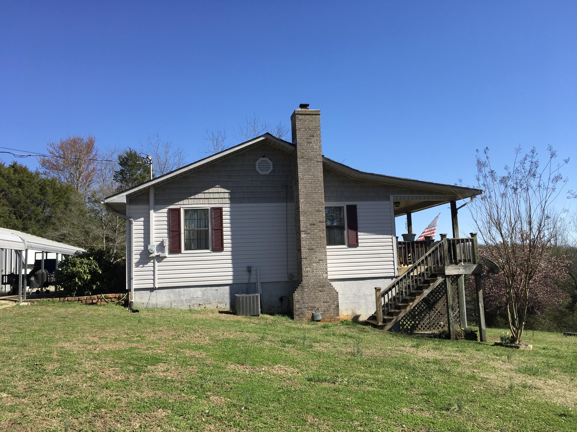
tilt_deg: +3.8
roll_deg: +2.2
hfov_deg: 61.7
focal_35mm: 29
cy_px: 216
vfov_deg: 48.2
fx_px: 483
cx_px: 288
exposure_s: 1/1202
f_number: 2.2
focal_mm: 4.15
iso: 25
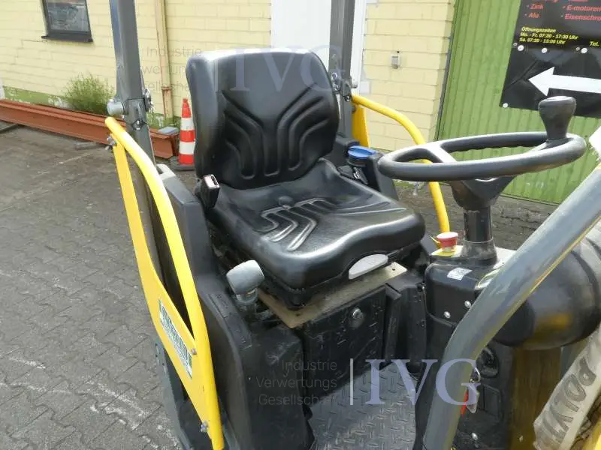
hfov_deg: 71.6
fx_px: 417
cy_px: 225
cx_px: 300
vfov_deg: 56.8
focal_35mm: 24
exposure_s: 1/200
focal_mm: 4.3
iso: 80
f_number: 3.3
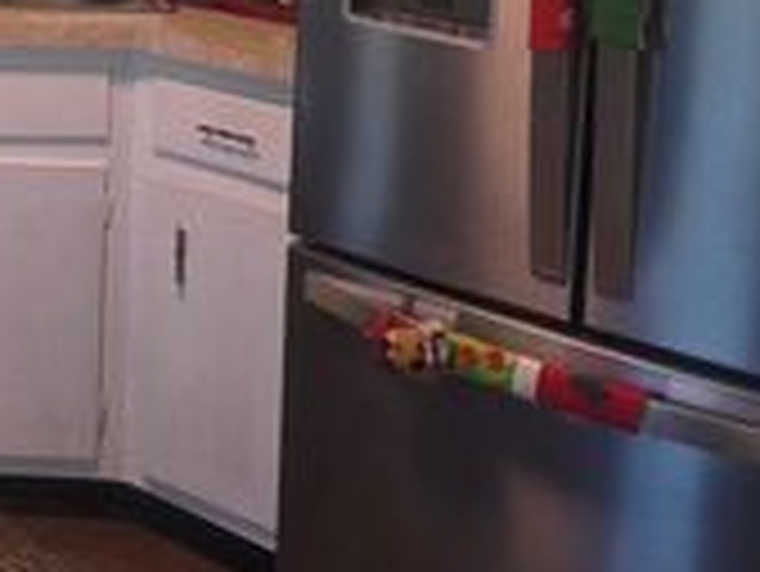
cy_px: -187
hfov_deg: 24.9
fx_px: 1494
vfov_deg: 19.8
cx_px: -216
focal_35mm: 68
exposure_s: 1/60
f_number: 1.7
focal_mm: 6.3
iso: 125
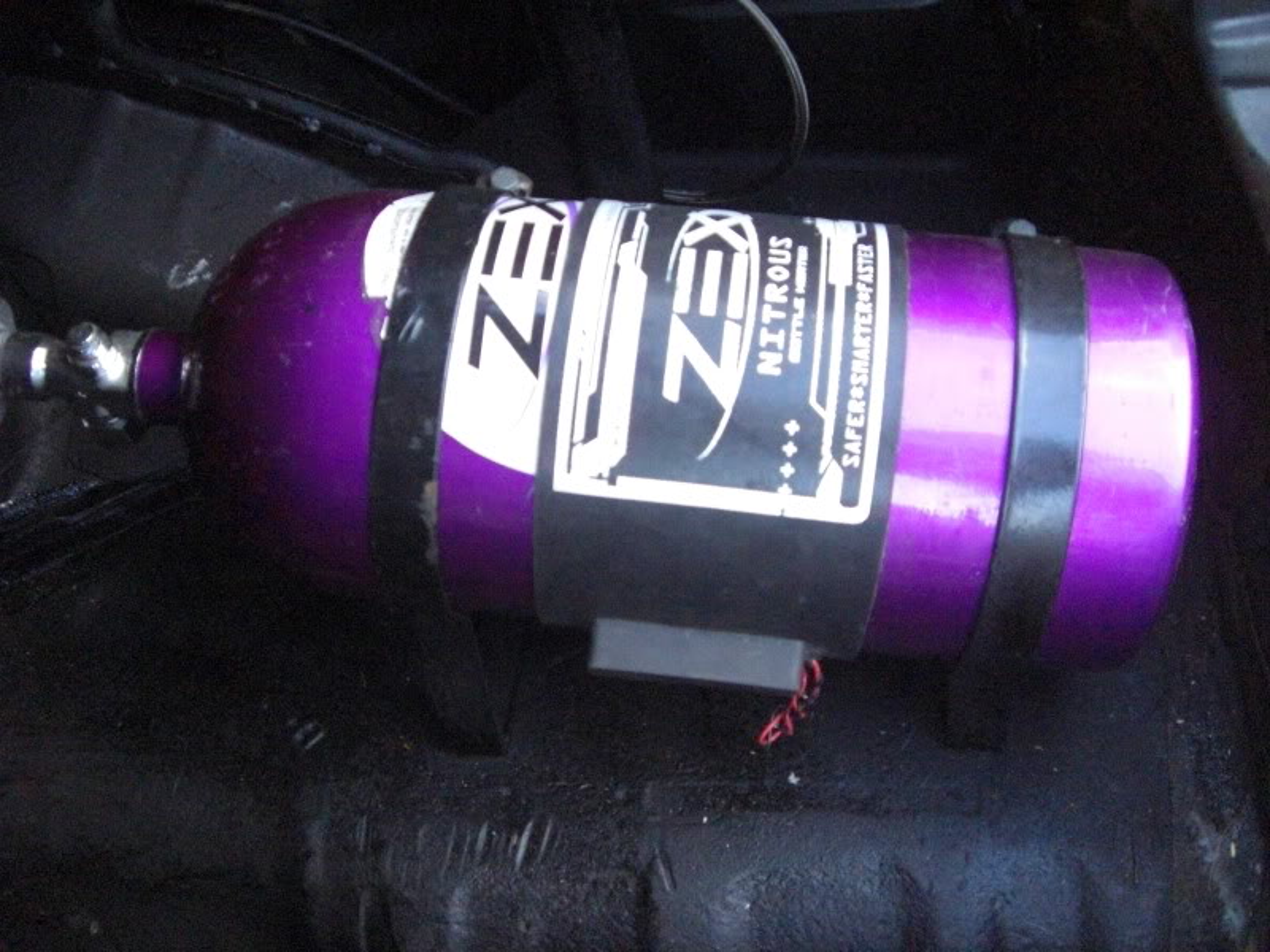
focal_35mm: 38
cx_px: 635
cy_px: 476
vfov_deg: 37.7
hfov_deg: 49.0
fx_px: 1394
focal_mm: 6.2
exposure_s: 1/125
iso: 800
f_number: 2.7
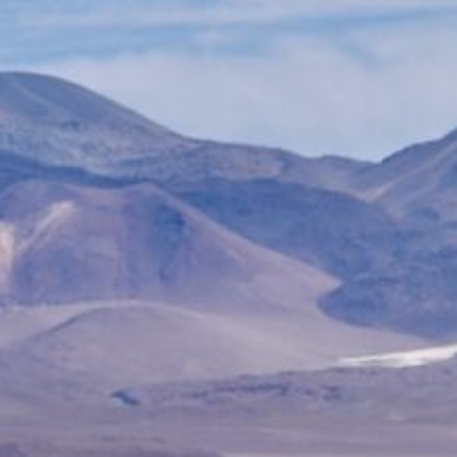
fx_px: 11859
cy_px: 95
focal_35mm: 794
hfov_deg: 2.2
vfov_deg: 2.2
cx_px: 515
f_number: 9
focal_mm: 200
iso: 500
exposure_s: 1/4000
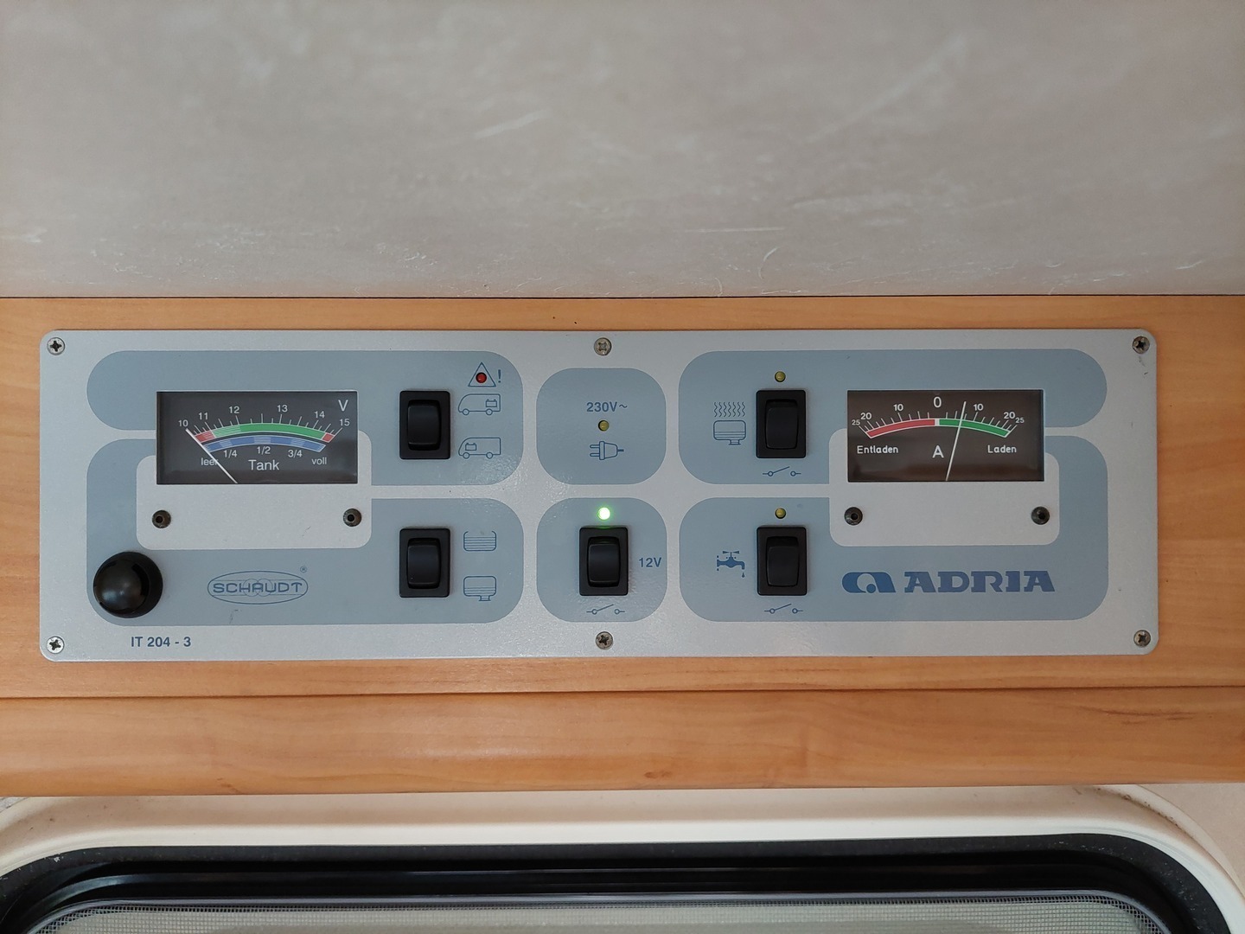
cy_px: 467
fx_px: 899
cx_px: 622
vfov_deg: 54.9
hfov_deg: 69.4
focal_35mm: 25
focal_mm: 5.23
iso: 500
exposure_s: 1/33
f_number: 1.8
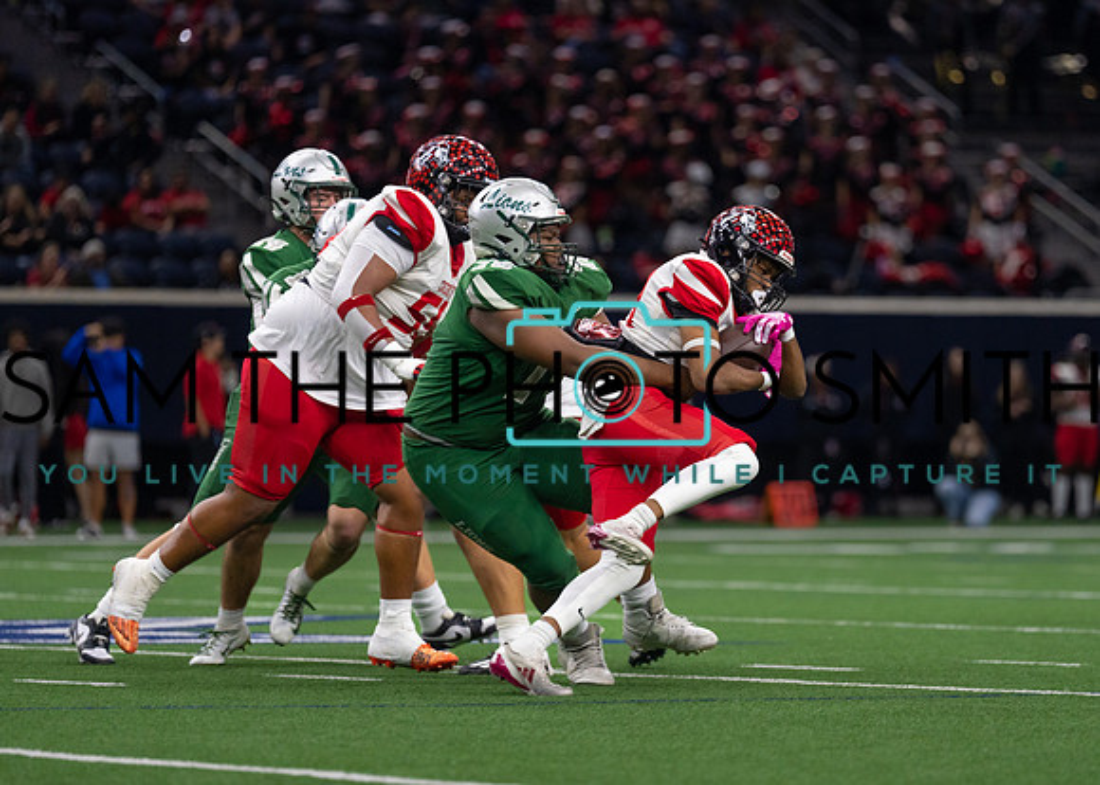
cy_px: 396
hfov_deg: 8.7
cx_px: 683
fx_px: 7215
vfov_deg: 6.2
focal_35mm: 231
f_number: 2.8
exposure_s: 1/1000
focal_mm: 180
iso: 1600
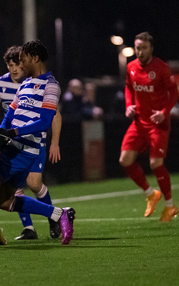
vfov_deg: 3.0
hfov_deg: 1.9
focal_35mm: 694
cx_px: 35
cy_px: 143
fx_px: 5408
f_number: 2.8
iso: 8000
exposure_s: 1/1000
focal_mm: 270
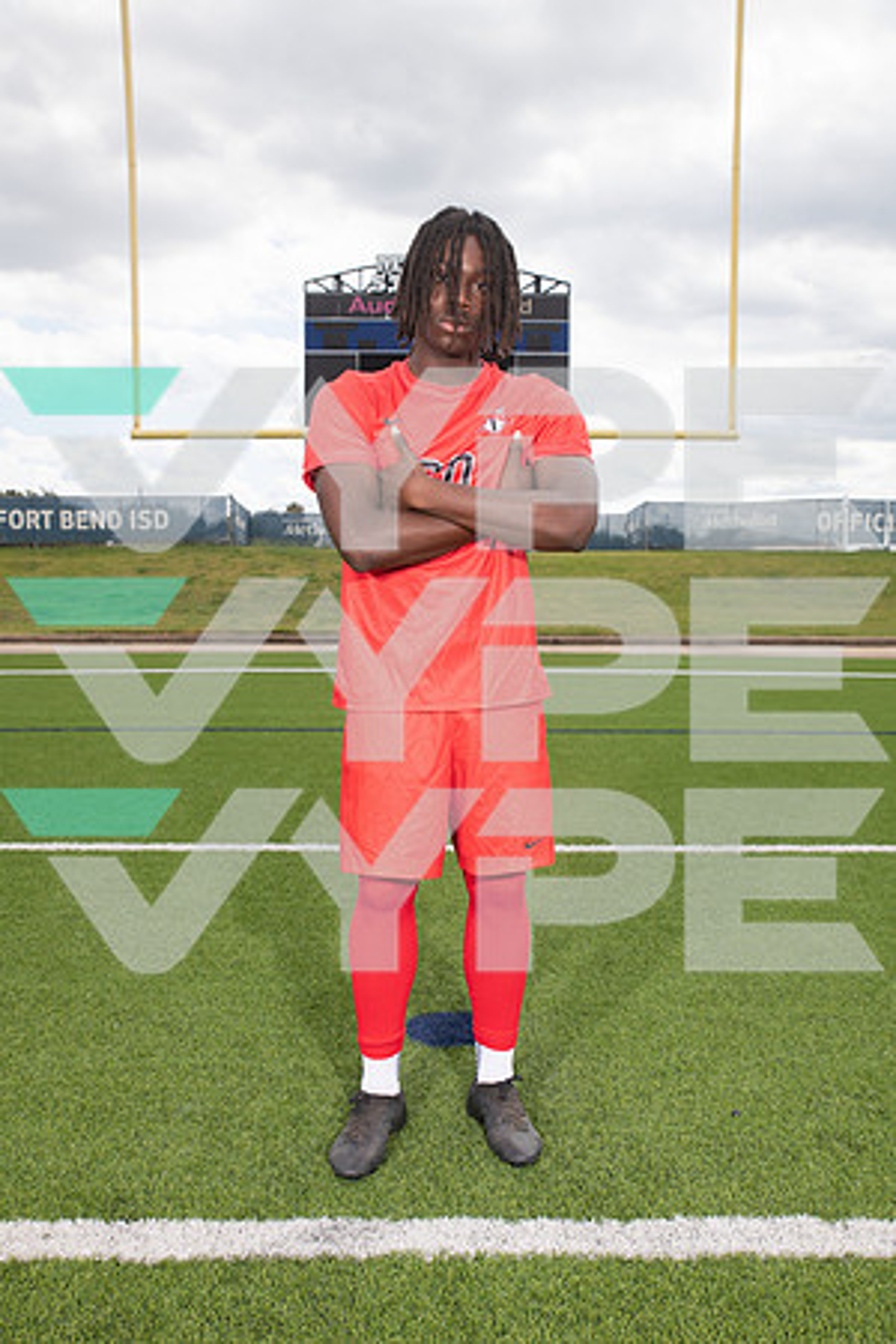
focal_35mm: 32
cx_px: 448
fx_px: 1195
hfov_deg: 41.1
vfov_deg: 58.7
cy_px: 672
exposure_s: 1/400
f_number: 7.1
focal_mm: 32
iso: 125
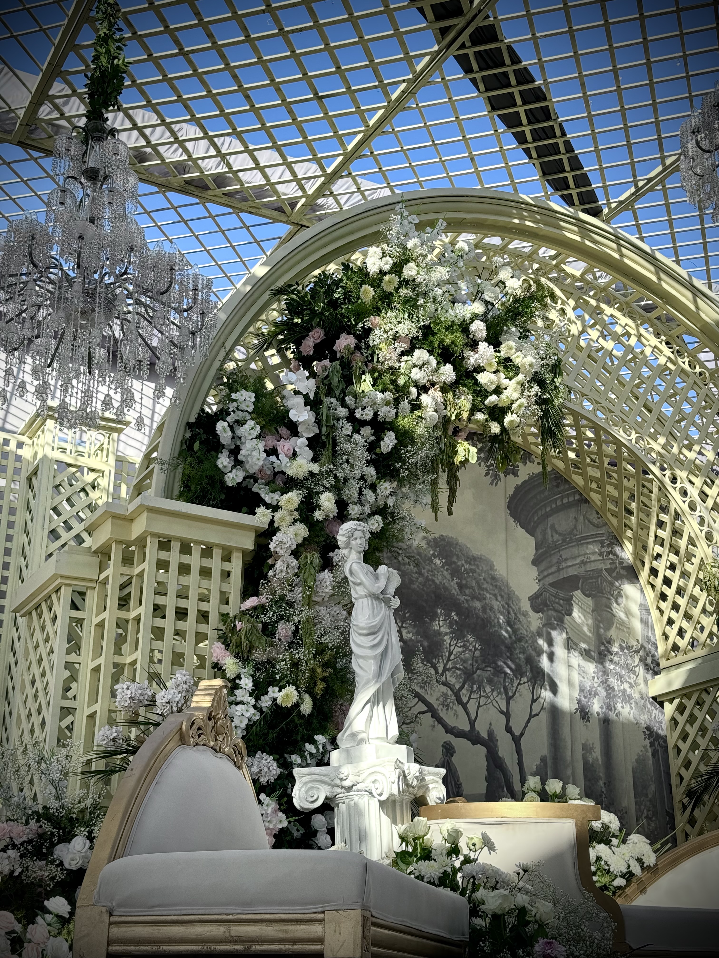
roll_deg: +0.2
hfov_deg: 30.3
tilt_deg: +21.1
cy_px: 479
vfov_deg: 39.7
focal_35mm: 48
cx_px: 360
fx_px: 1329
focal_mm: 6.76
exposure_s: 1/939
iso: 64
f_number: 1.78
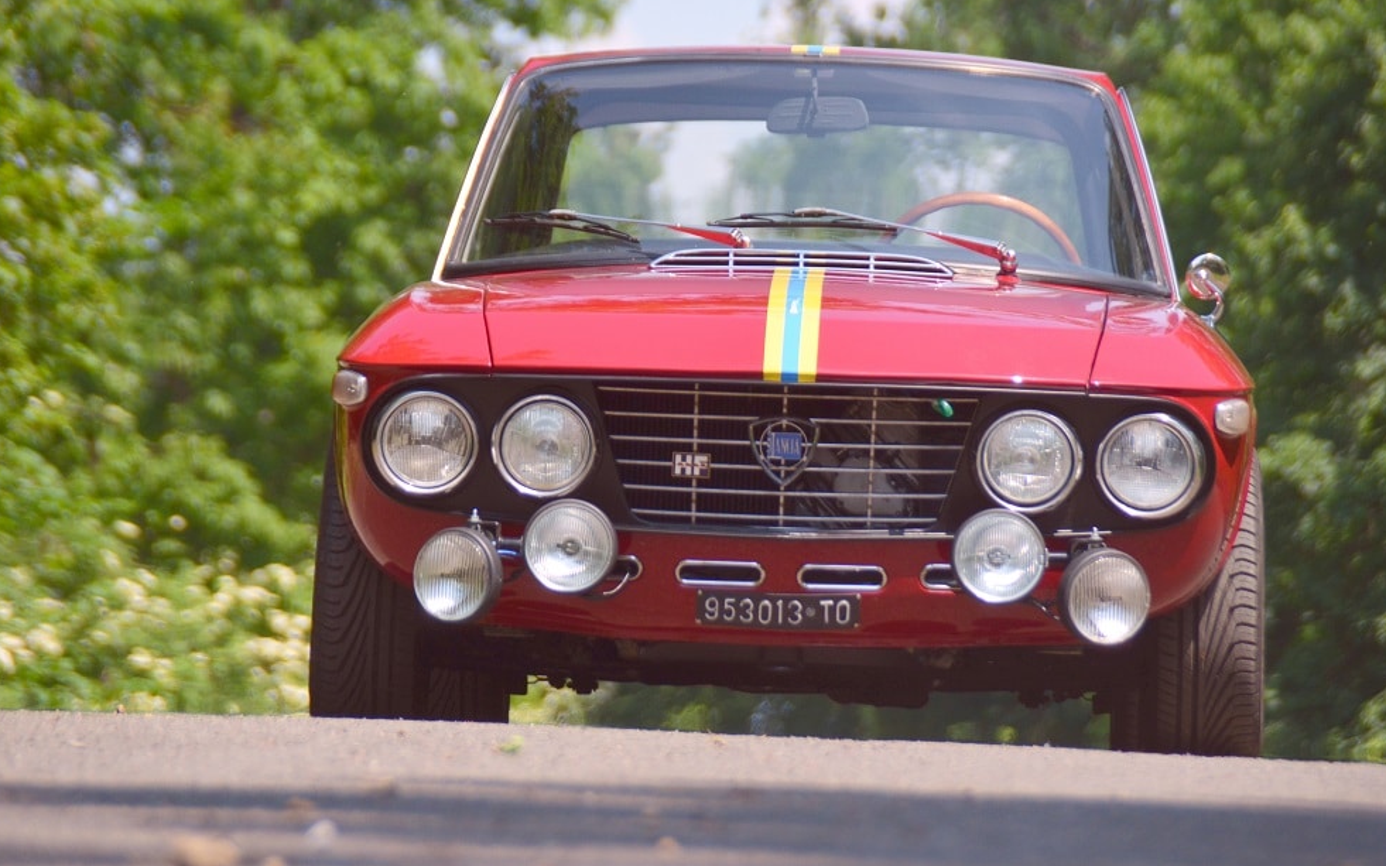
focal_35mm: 311
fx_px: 11747
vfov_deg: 4.2
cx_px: 688
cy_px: 410
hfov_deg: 6.8
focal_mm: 200
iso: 400
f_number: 6.3
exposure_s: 1/1600
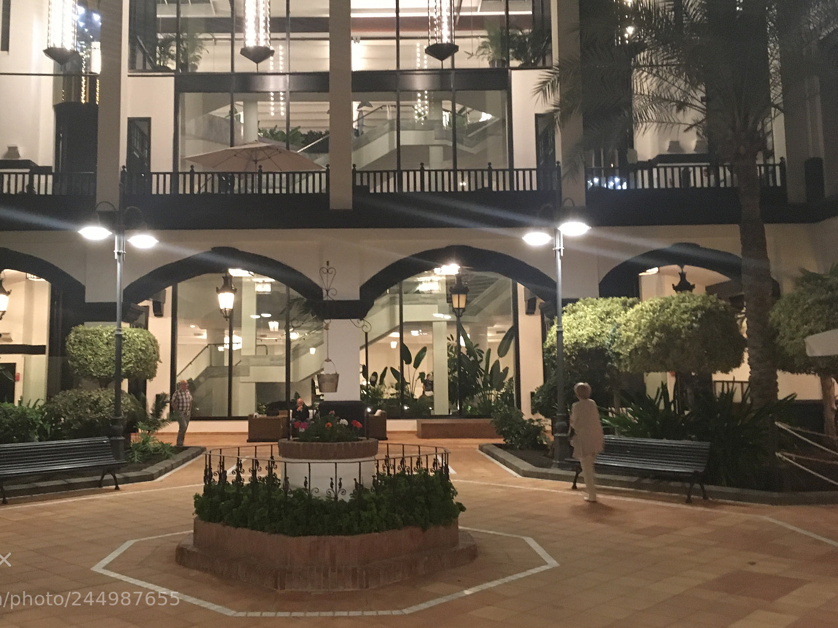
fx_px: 823
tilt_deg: +6.1
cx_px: 350
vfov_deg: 41.7
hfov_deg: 53.7
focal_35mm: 34
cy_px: 279
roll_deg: -0.2
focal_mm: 4.15
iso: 400
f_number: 2.2
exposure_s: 1/17
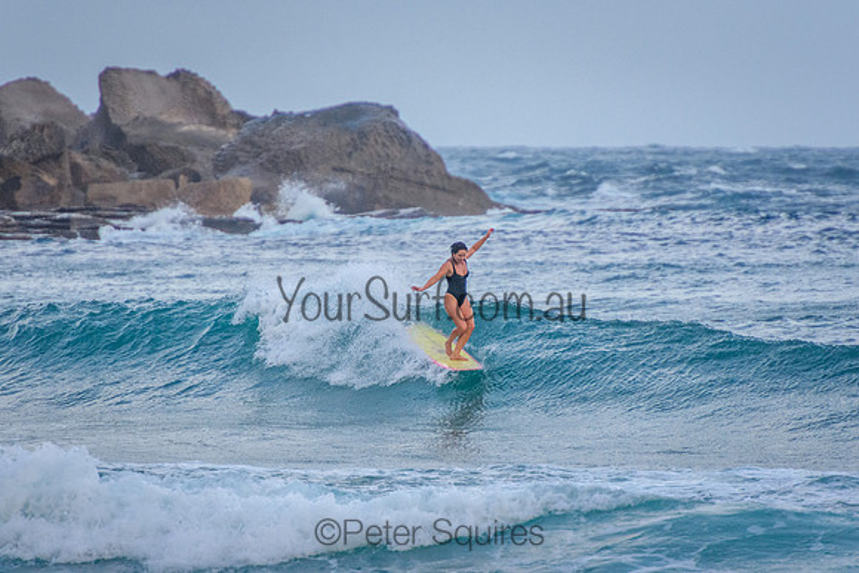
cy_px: 286
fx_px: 14672
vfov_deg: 2.2
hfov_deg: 3.4
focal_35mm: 615
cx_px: 430
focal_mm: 400
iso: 1100
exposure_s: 1/1600
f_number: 5.6
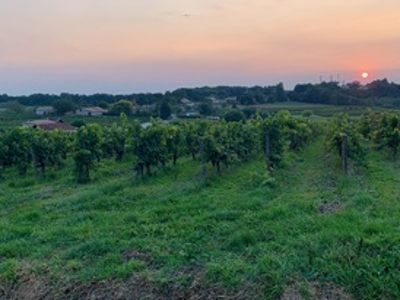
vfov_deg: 37.6
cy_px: 136
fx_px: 439
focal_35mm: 38
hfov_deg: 48.6
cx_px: 245
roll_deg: +0.7
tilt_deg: -4.5
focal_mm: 4.25
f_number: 1.8
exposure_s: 1/478
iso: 25
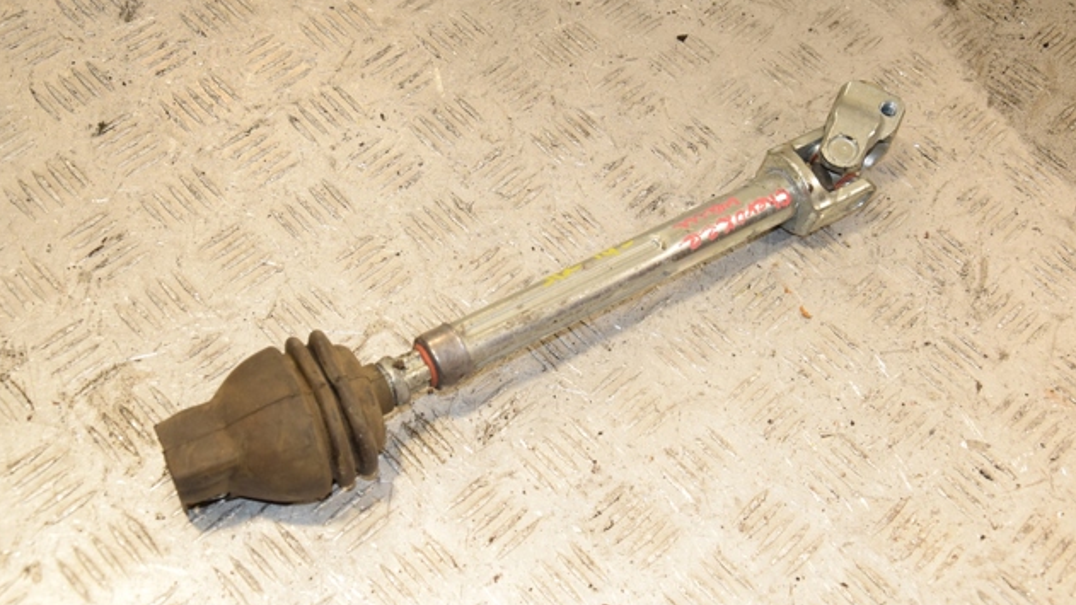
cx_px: 534
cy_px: 254
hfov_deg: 40.6
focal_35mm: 51
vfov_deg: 23.5
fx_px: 1455
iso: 800
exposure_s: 1/200
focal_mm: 32
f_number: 7.1
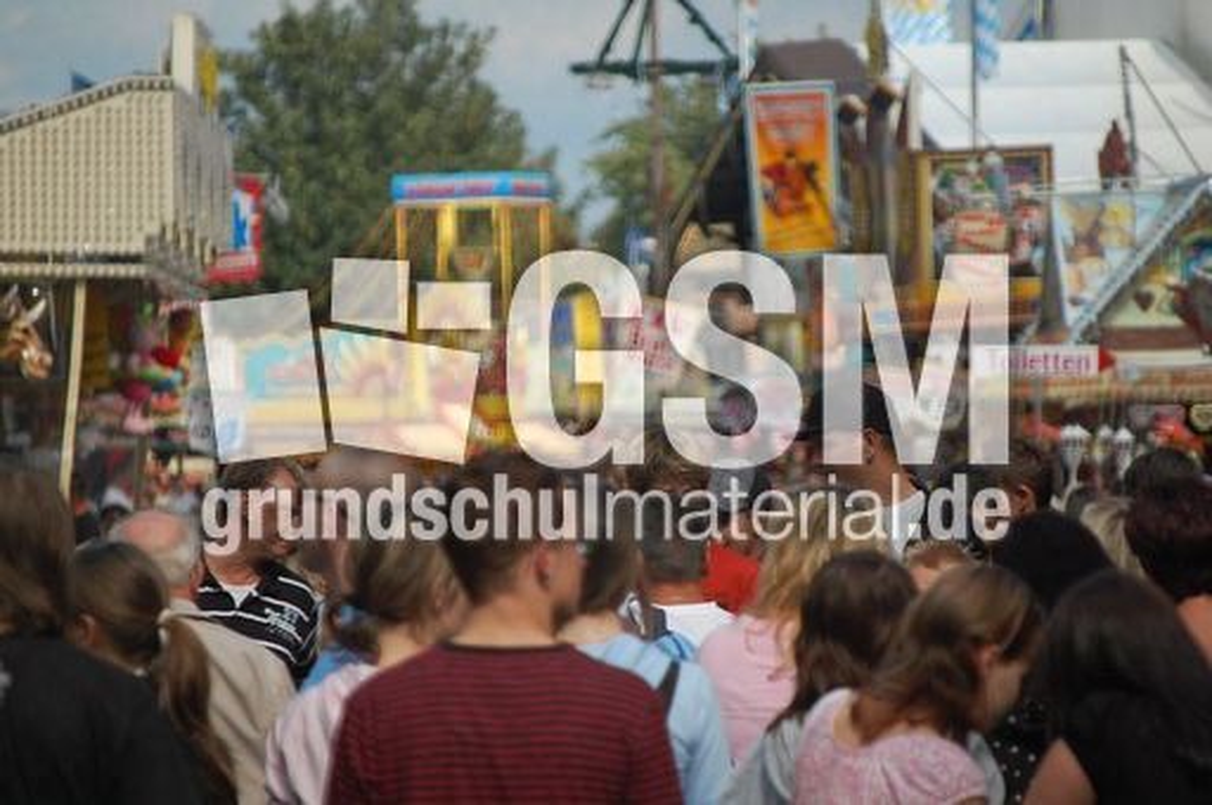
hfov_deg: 6.9
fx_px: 10087
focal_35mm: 300
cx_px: 606
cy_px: 402
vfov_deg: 4.6
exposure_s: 1/640
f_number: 5.6
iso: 400
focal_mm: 200
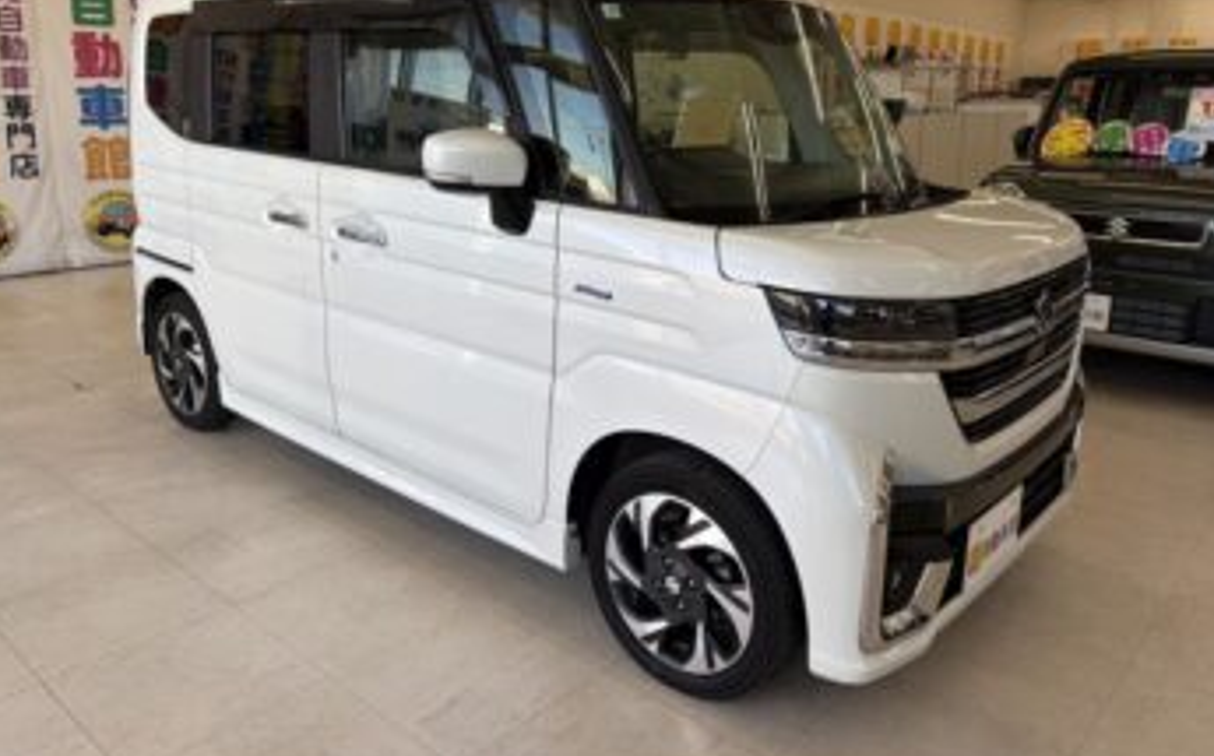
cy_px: 311
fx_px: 926
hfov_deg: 66.5
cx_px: 602
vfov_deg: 44.3
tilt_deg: -12.9
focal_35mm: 28
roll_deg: -1.0
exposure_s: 1/265
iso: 40
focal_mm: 5.96
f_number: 1.6
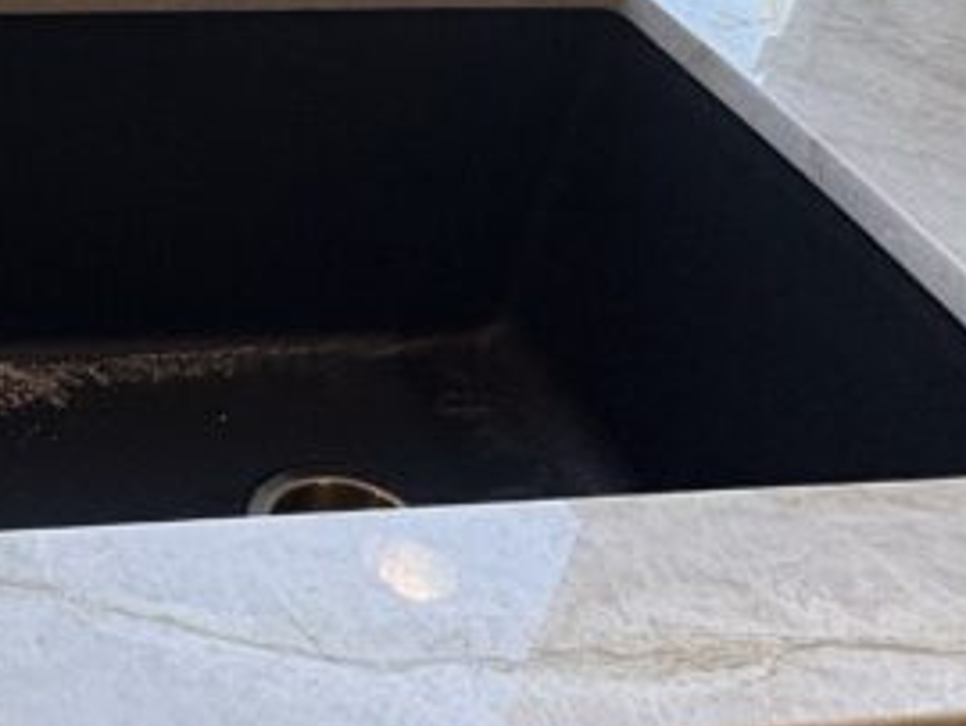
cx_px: -25
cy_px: 240
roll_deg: -3.0
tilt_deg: -34.1
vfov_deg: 27.4
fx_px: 1480
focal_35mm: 53
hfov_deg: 32.8
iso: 160
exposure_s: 1/120
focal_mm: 2.22
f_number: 2.2
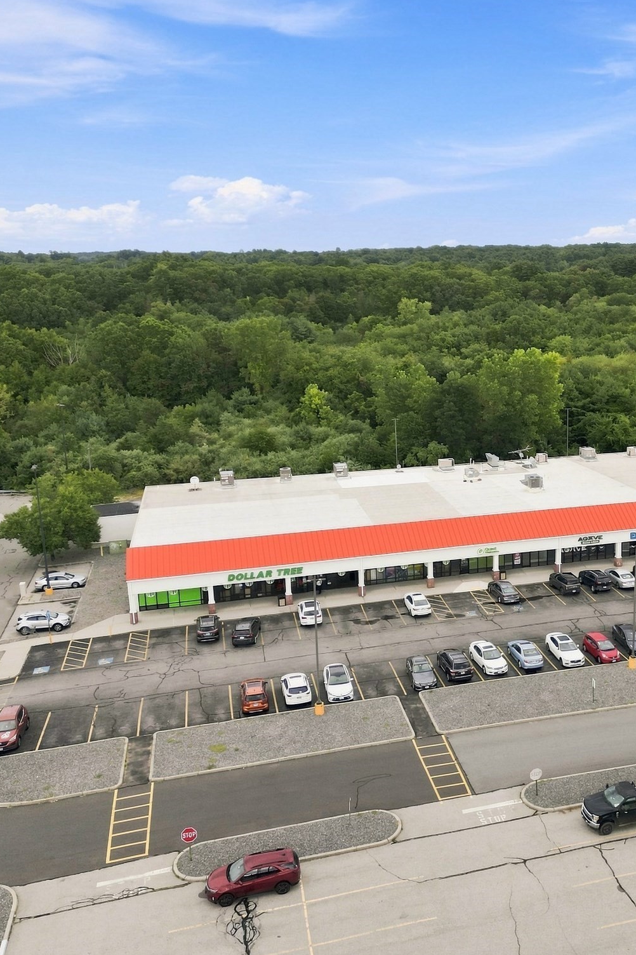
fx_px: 901
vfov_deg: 55.8
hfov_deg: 37.6
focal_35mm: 34
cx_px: 502
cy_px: 473
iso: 100
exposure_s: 1/2500
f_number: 1.7
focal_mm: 6.7
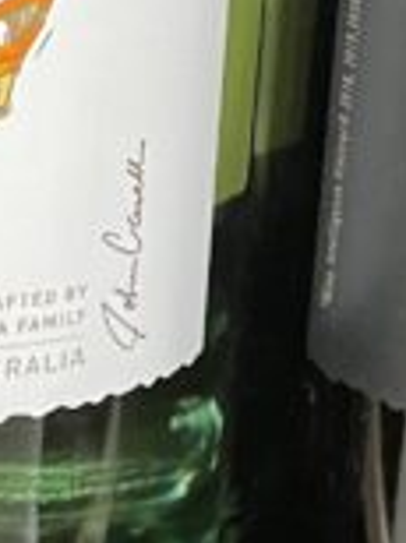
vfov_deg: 11.3
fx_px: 2713
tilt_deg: -15.9
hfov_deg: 8.5
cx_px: 32
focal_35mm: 173
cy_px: -63
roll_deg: -2.6
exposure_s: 1/60
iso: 320
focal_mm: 4.2
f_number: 1.6
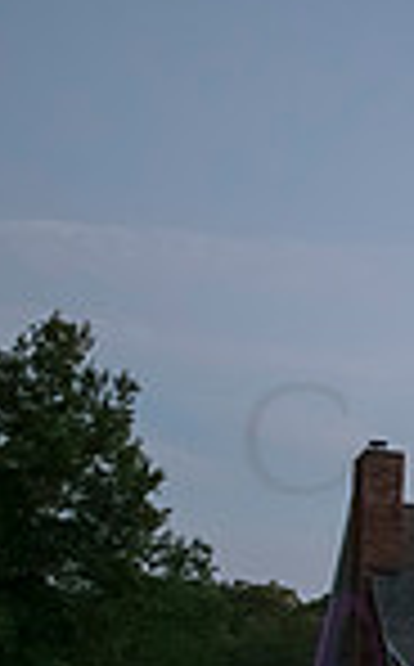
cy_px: 674
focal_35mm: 58
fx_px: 1051
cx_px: 1109
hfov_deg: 13.1
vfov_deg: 32.2
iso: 2000
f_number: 2.8
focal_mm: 14
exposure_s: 1/60
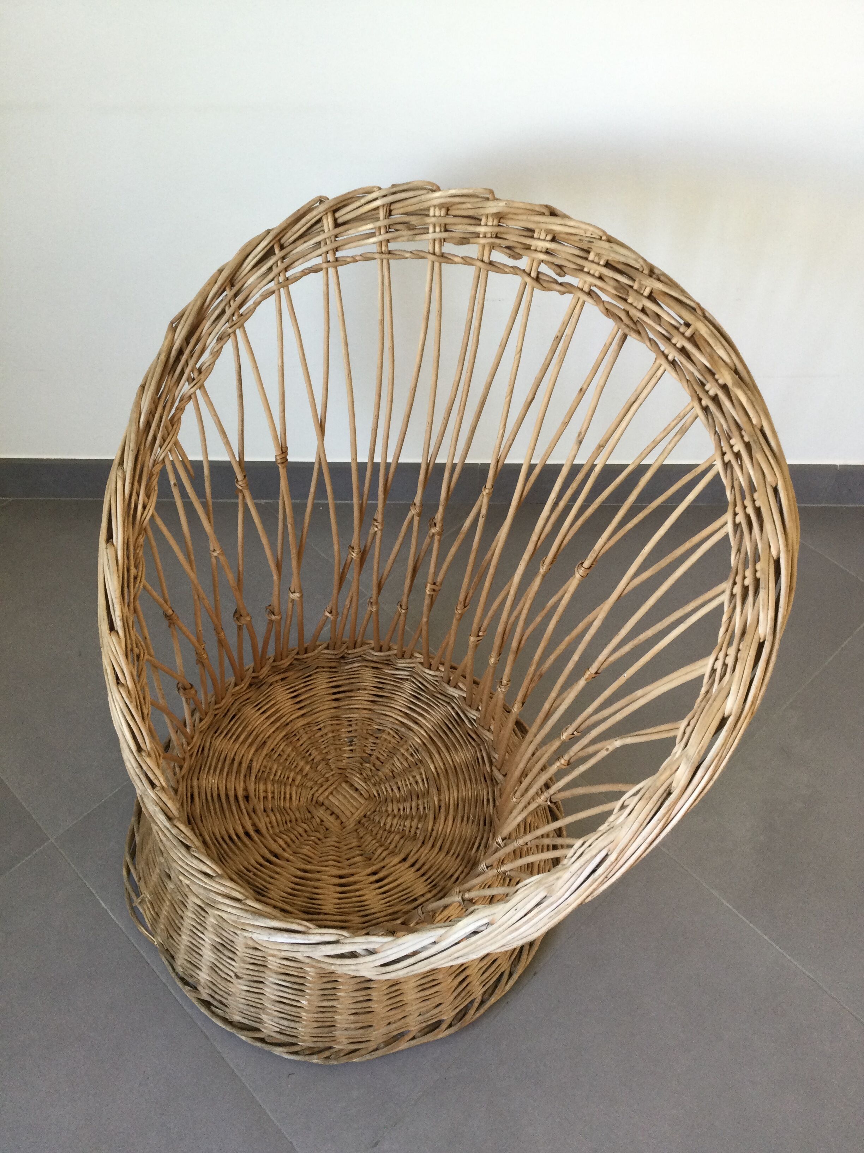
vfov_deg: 58.4
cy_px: 576
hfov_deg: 45.4
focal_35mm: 31
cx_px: 432
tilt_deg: -52.5
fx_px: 1032
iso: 64
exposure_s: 1/33
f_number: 2.4
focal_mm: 3.3
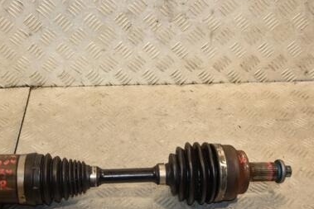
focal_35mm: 57
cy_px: 125
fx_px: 497
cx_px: 112
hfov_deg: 34.8
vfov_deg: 23.8
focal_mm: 24
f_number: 5
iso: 800
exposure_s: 1/200
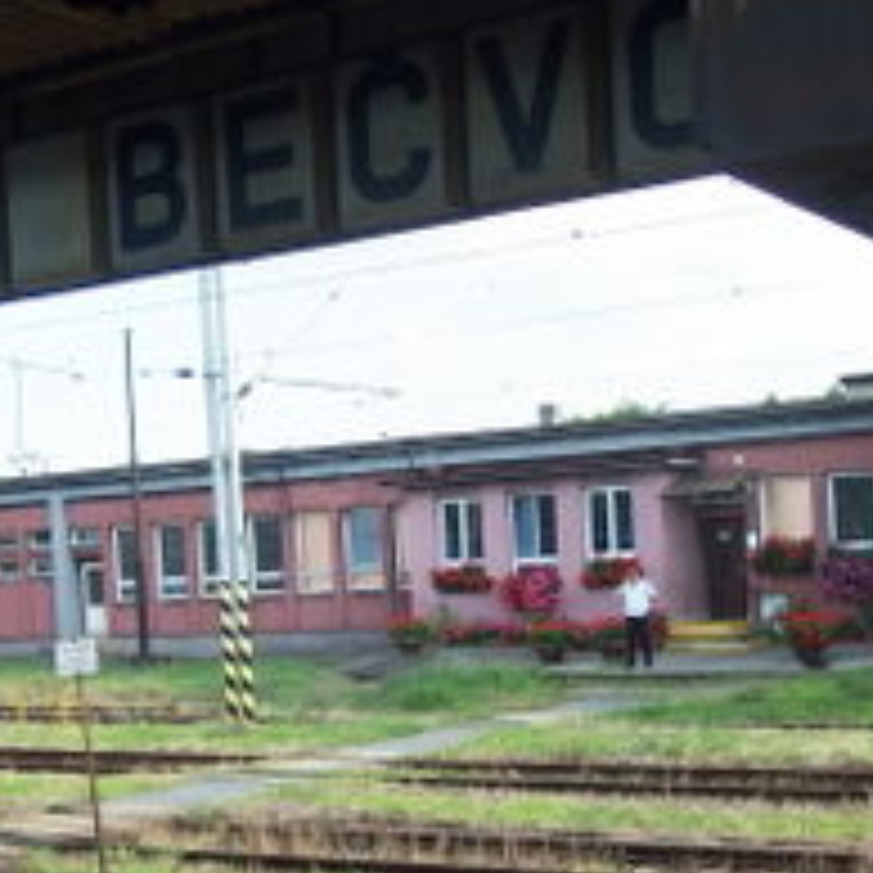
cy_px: 612
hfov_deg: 30.0
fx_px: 1626
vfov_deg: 29.7
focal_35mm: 57
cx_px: 387
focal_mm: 4.7
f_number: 3.2
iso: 100
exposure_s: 1/500
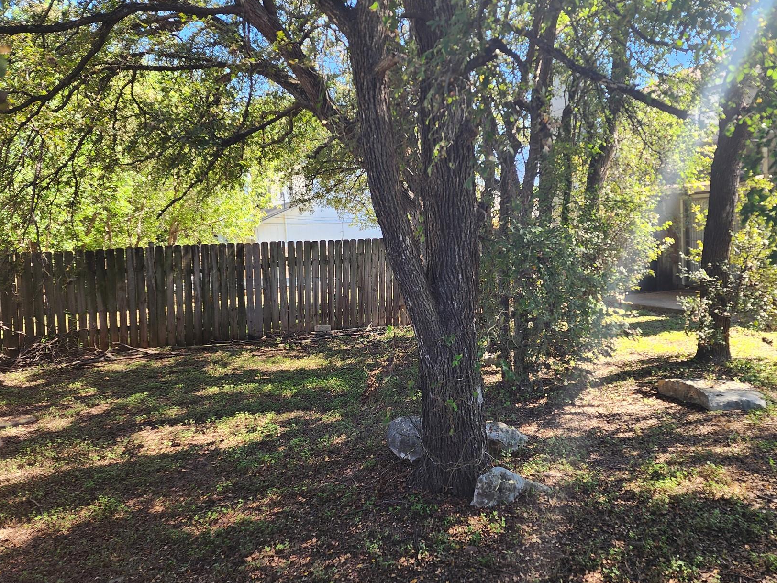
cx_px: 447
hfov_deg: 61.4
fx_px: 651
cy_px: 278
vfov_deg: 48.2
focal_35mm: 29
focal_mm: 6.4
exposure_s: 1/180
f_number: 1.8
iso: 40
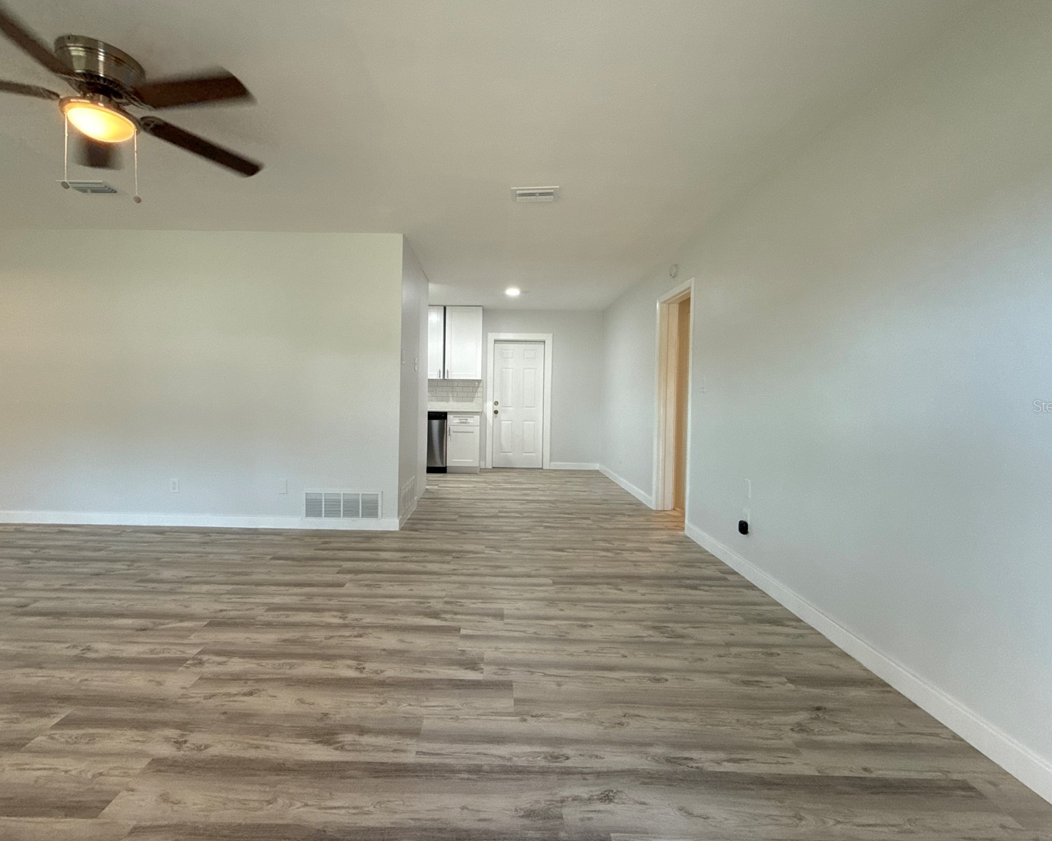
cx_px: 490
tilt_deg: -0.5
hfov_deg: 93.0
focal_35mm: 16
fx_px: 498
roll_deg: -0.8
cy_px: 405
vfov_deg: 80.3
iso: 250
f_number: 2.2
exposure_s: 1/120
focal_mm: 2.22
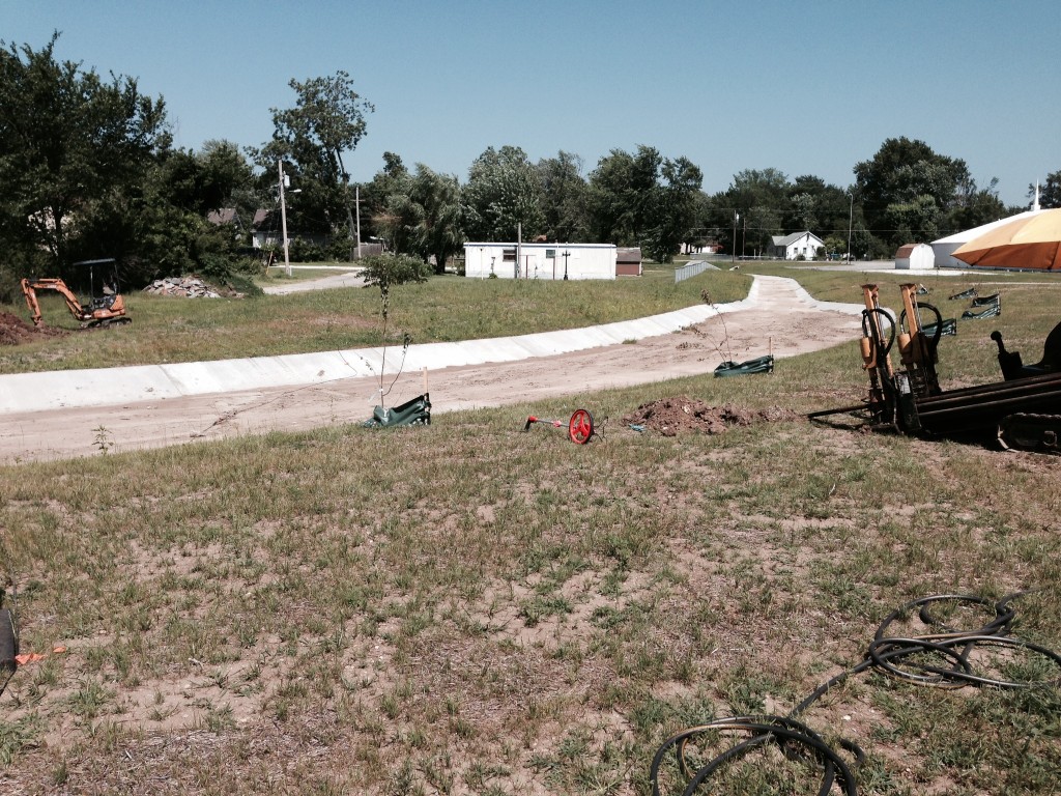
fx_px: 1011
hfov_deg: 55.4
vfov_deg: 42.9
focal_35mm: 33
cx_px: 530
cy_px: 398
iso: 50
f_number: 2.4
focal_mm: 4.12
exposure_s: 1/1869
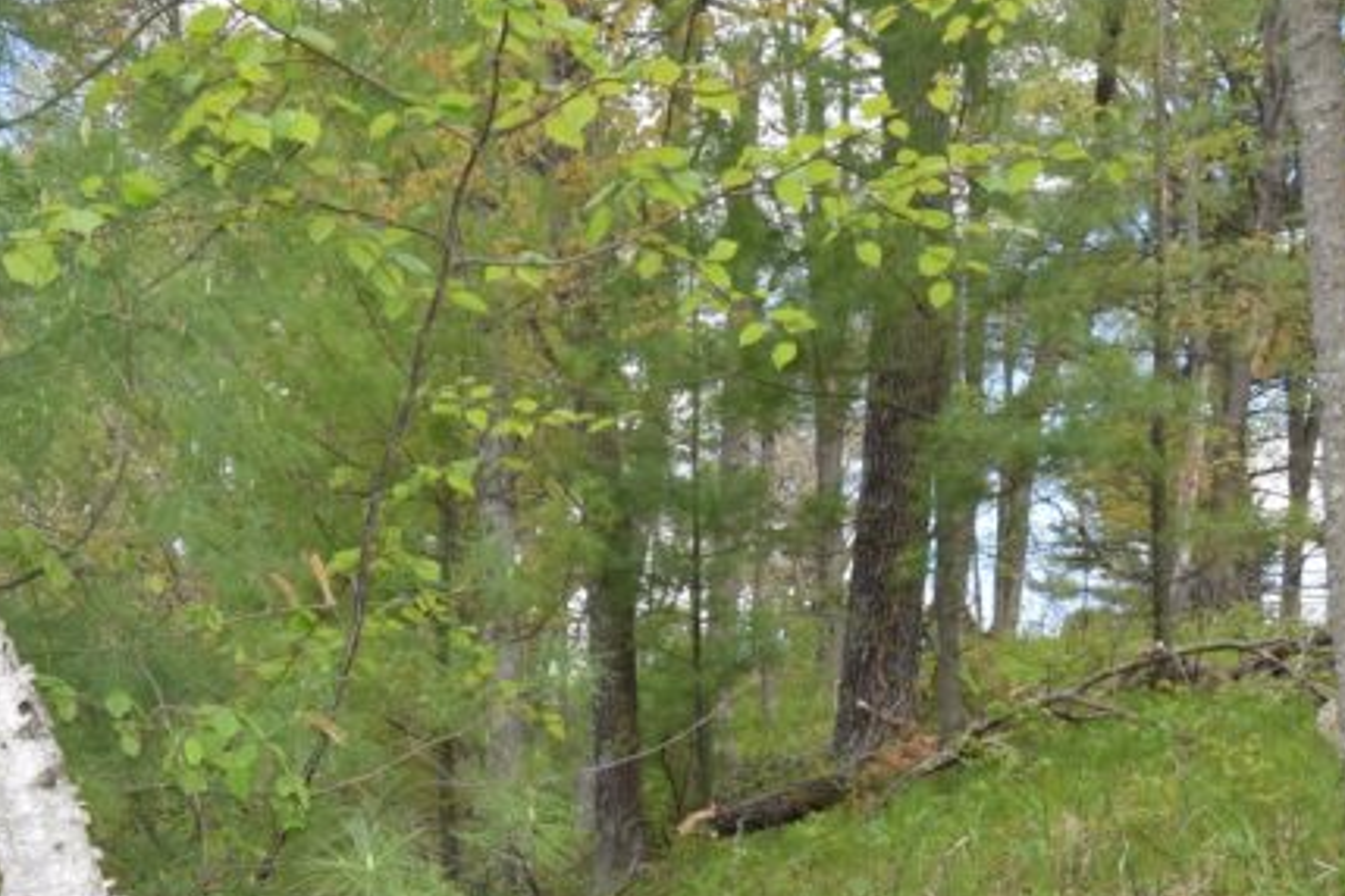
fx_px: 1569
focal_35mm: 42
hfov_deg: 45.8
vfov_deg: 30.3
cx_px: 461
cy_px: 830
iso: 320
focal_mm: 10
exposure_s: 1/200
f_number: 9
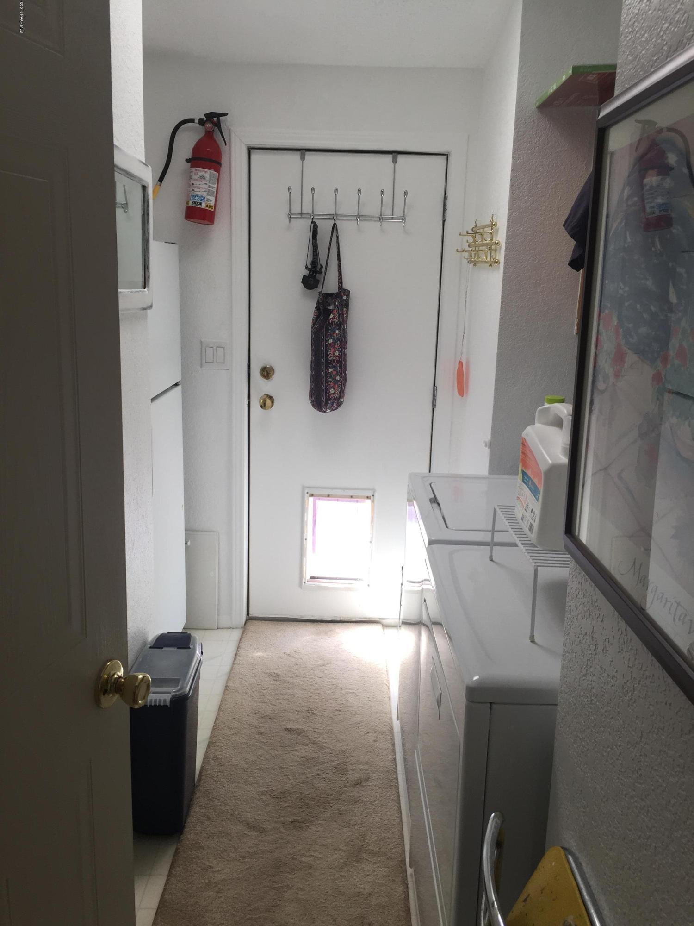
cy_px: 463
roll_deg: -1.7
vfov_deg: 61.7
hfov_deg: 48.2
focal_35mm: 29
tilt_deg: -11.4
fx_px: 775
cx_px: 347
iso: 32
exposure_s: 1/40
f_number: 2.2
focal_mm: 4.15
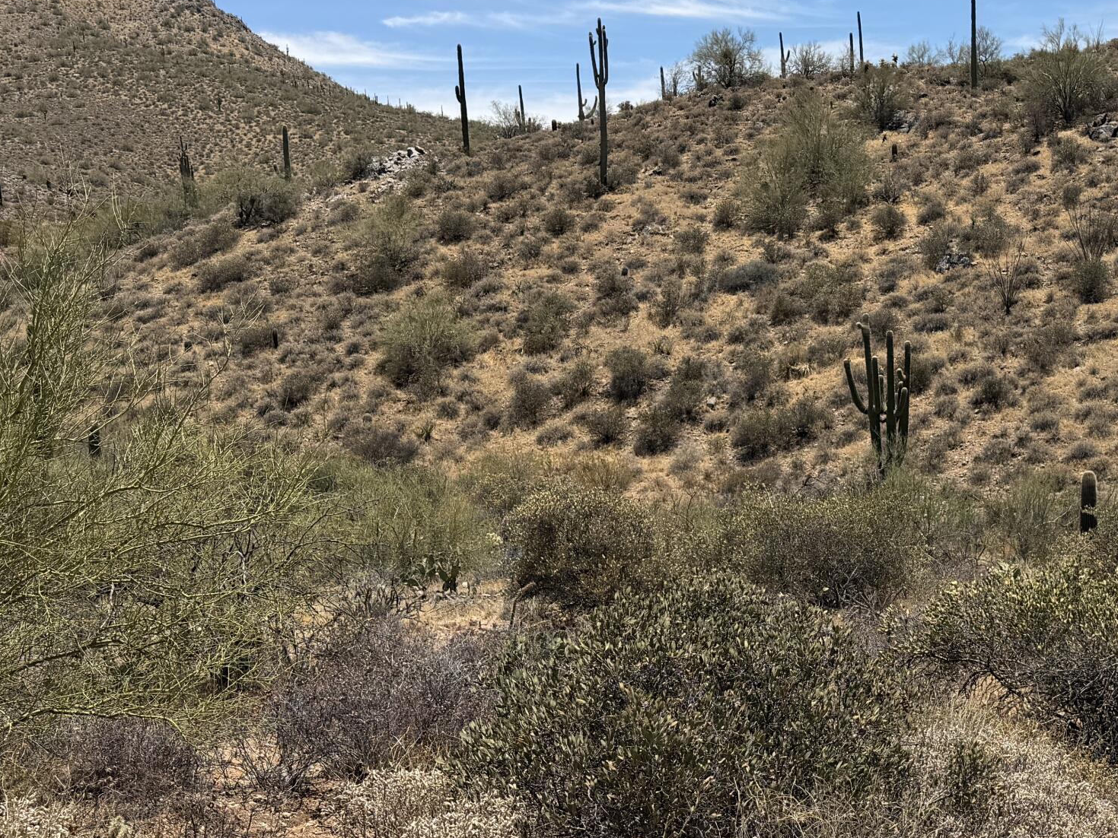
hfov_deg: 37.6
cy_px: 564
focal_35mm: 49
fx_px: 1583
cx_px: 884
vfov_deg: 29.5
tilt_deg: -10.6
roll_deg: +2.3
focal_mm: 6.76
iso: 80
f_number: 1.78
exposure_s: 1/5319
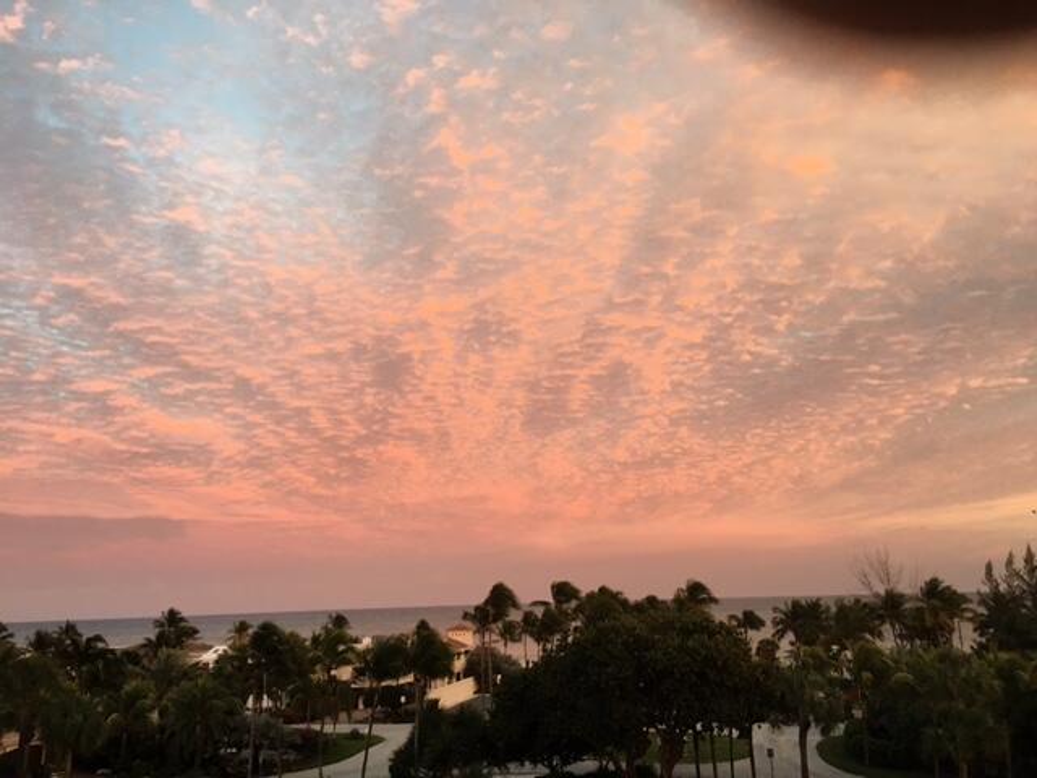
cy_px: 389
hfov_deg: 61.7
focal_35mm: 29
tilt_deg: +12.5
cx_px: 518
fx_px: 869
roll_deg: +1.4
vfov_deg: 48.2
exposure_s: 1/30
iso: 40
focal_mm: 4.15
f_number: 2.2
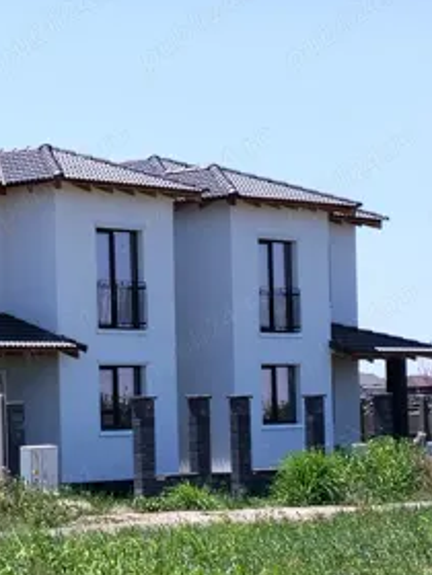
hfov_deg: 11.1
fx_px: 2213
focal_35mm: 133
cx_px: 134
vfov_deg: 14.8
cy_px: 368
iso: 100
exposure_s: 1/689
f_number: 1.75
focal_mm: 5.25
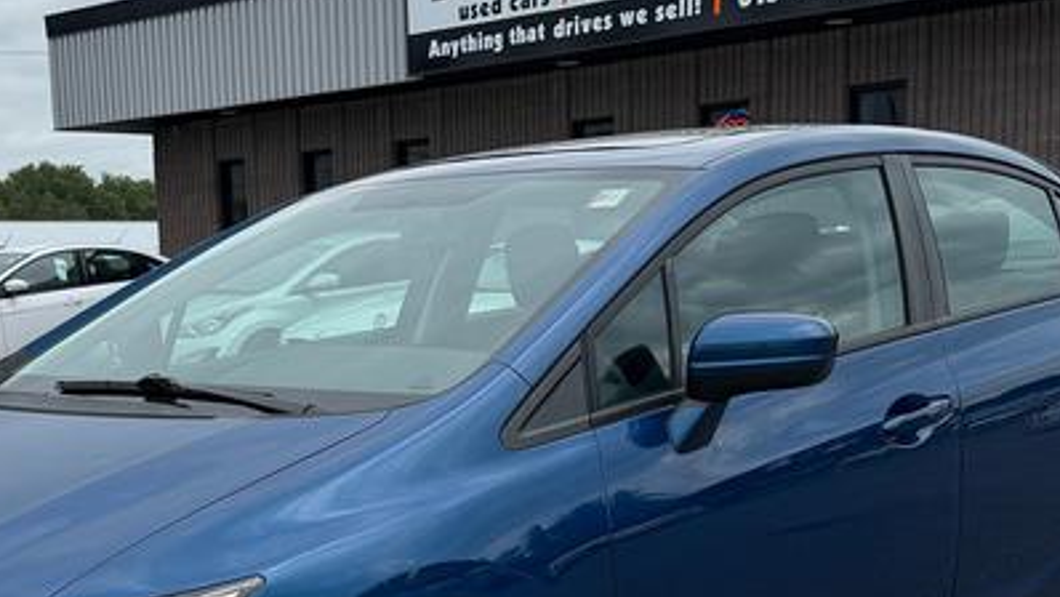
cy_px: 578
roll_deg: -0.8
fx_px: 1771
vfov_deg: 18.7
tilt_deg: -10.7
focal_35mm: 63
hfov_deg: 33.1
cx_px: 384
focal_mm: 6.76
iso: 80
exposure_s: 1/1855
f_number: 1.78
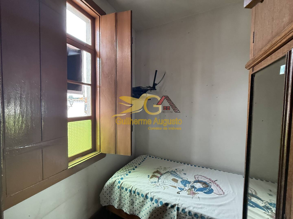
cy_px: 110
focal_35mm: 14
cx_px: 146
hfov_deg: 102.1
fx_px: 119
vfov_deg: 85.7
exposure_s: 1/99
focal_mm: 2.22
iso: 320
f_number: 2.2
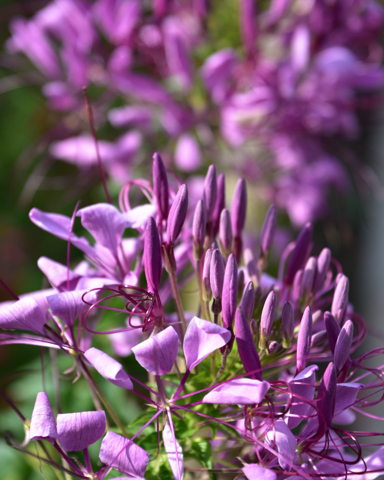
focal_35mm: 145
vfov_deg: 13.3
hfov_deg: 10.7
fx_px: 2054
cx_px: 193
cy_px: 197
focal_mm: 85
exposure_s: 1/100
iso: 100
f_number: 5.3
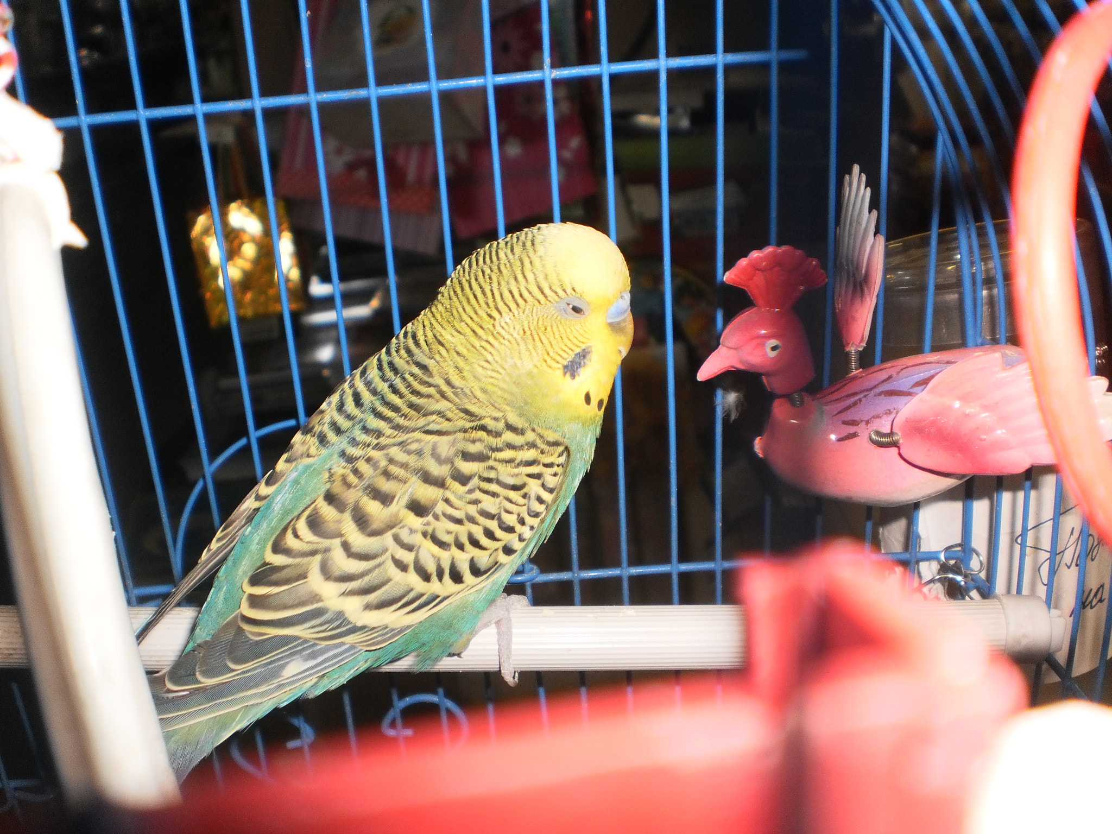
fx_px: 1156
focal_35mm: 36
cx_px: 556
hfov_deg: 51.4
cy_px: 417
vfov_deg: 39.7
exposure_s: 1/30
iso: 125
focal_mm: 6.3
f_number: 3.1
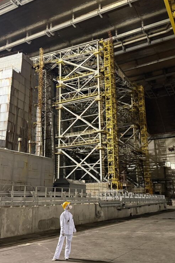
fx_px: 248
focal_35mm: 34
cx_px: 98
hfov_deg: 38.8
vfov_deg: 55.8
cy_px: 129
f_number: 1.78
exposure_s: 1/33
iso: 800
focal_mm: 6.76
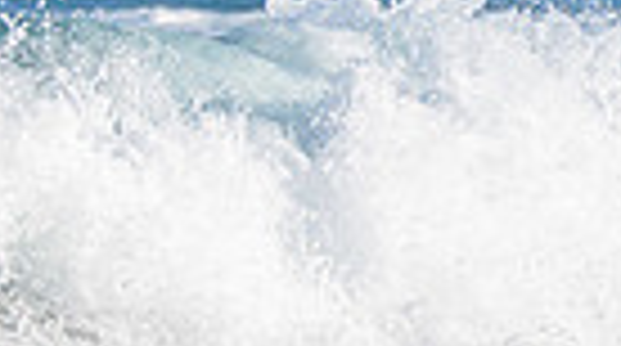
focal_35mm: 2709
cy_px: 65
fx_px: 44522
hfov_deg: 0.8
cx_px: -765
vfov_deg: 0.4
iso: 125
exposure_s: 1/2000
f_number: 5.6
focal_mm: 500
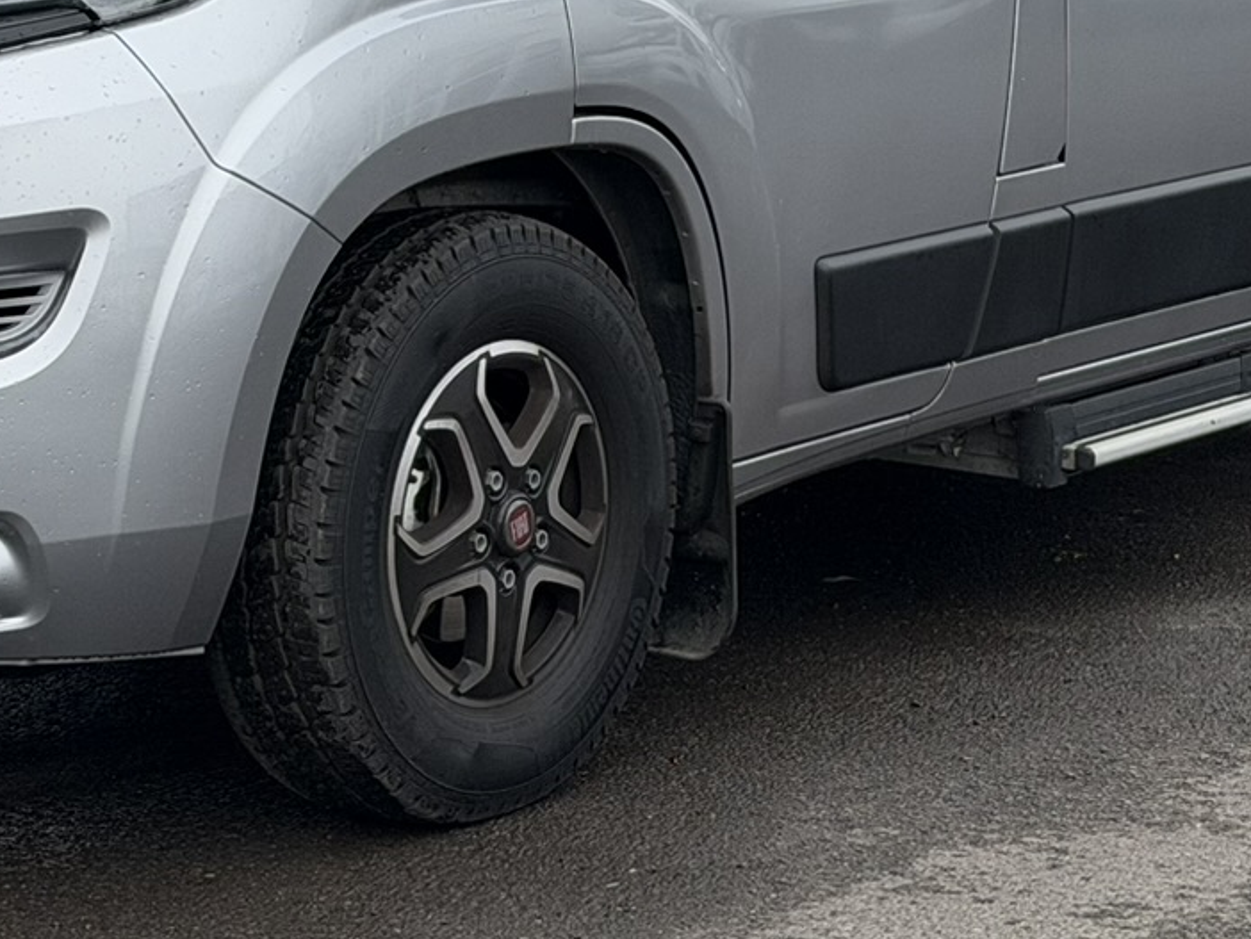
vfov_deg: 10.5
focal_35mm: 140
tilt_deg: -3.5
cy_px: -143
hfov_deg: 14.1
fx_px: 5061
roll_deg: -0.4
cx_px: 545
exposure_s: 1/3378
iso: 100
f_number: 1.78
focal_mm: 6.76
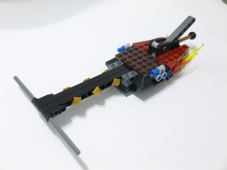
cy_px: 85
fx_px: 315
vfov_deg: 30.3
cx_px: 114
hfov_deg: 39.7
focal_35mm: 48
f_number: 4
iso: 400
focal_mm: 8.6
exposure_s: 1/4
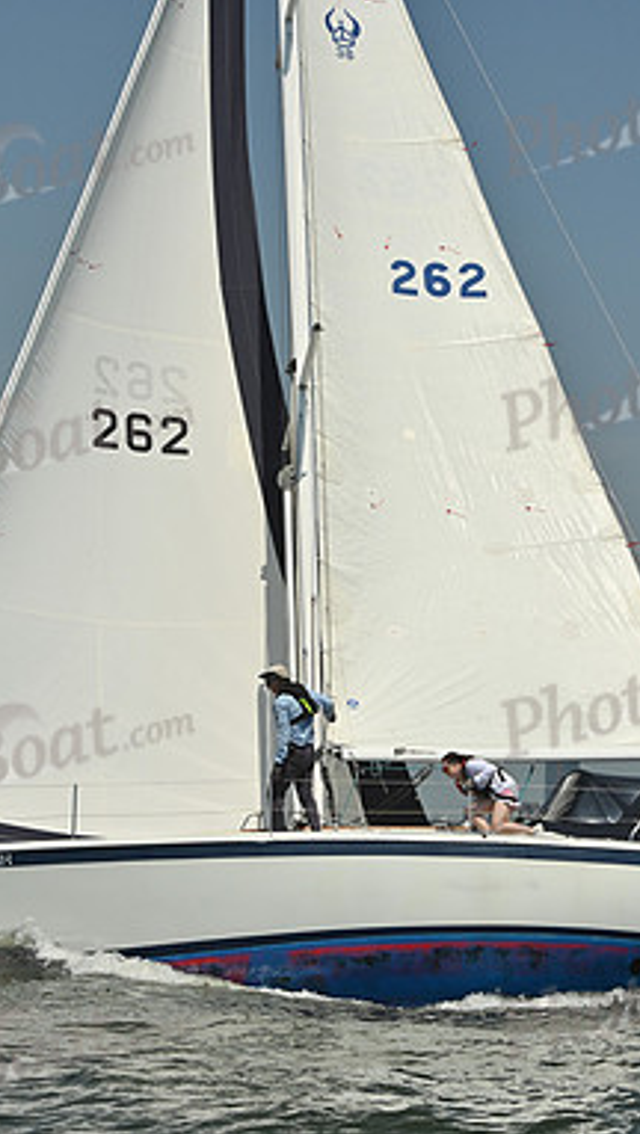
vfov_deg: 19.3
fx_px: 3342
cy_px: 570
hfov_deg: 10.9
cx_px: 350
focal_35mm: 111
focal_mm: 70
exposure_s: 1/1250
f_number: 16
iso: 320
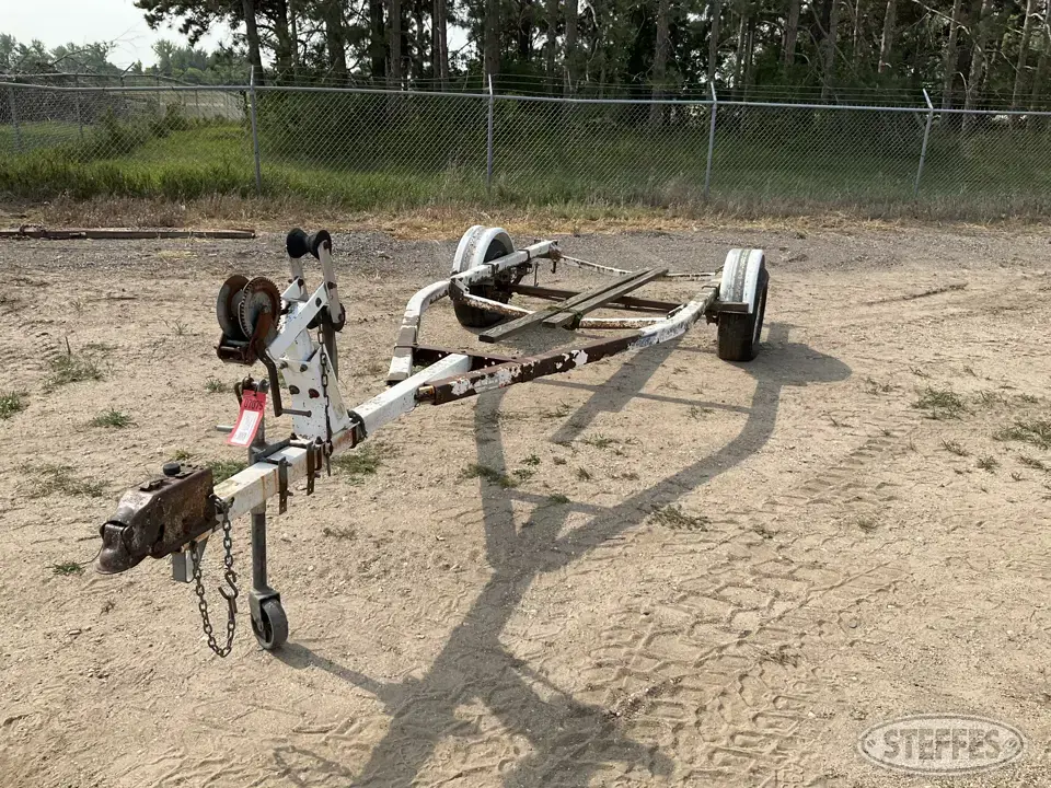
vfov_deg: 48.2
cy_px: 394
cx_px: 526
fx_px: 880
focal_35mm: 29
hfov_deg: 61.7
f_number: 1.8
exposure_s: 1/1675
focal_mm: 3
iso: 25
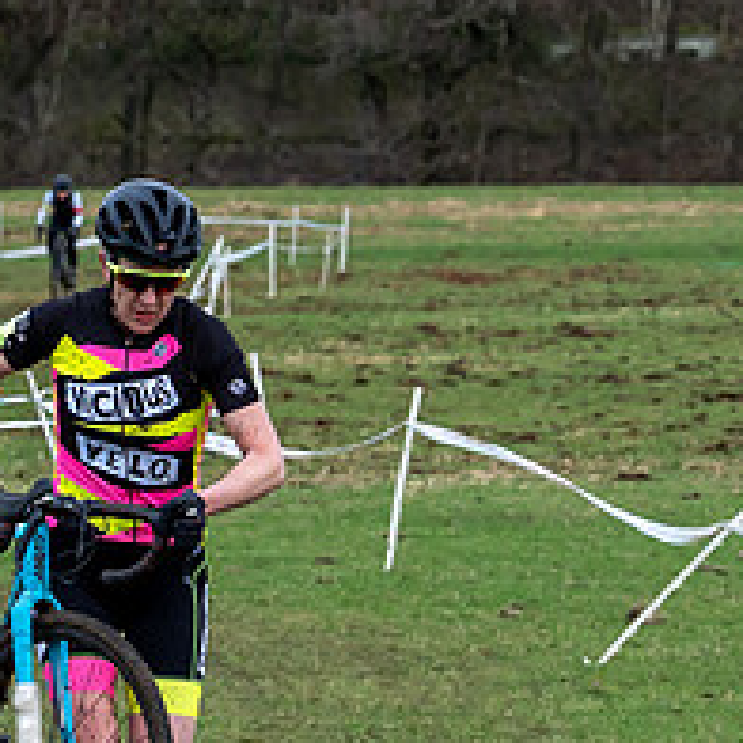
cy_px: 652
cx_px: 153
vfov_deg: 4.8
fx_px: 8791
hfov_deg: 4.8
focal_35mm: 362
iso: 500
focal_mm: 70
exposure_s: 1/640
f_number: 3.5
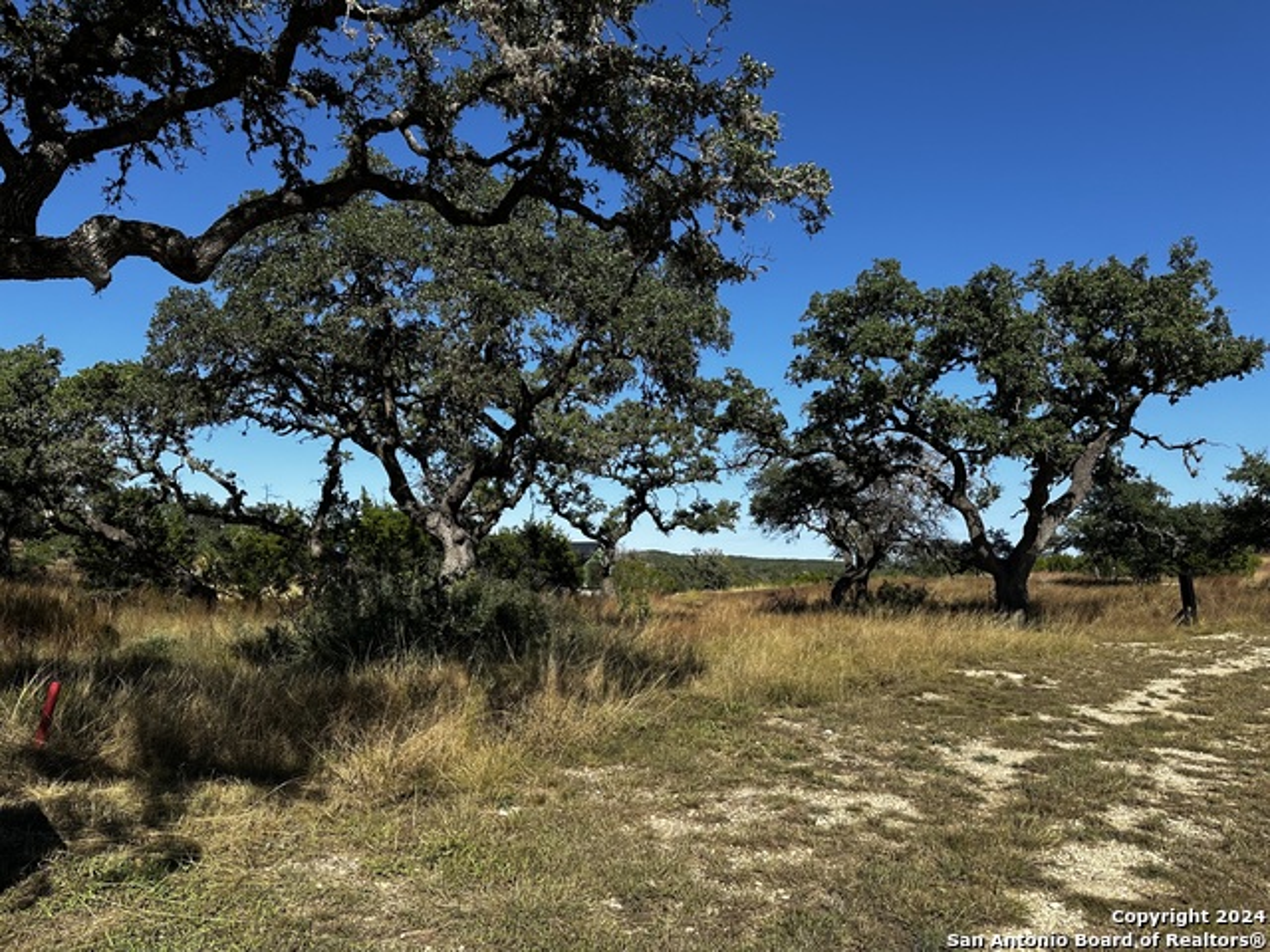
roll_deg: -1.7
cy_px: 476
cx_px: 635
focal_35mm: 24
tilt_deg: +5.4
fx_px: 881
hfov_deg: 71.6
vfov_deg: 56.8
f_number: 1.78
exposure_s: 1/3597
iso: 80
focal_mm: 6.86
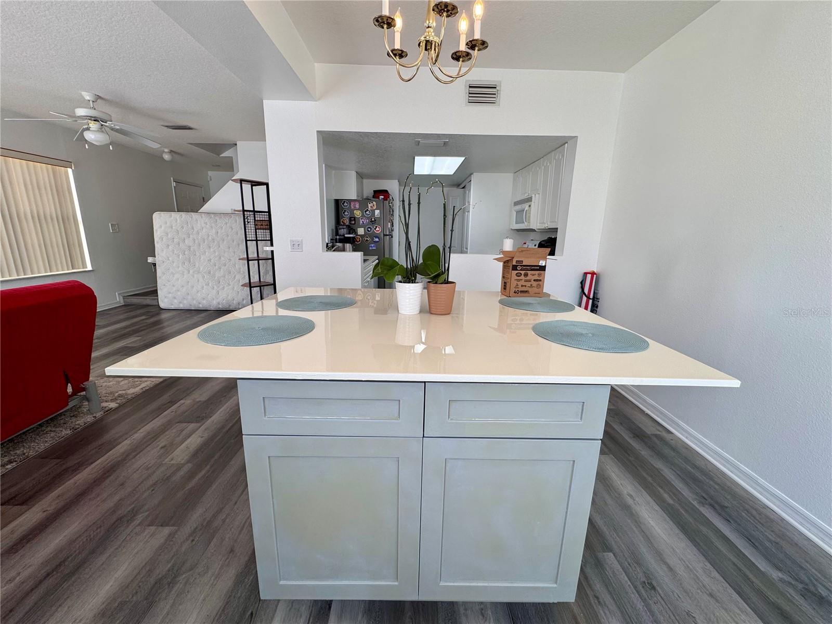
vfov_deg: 85.7
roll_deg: -1.4
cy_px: 312
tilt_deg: -14.6
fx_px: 336
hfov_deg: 102.1
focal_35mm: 14
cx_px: 416
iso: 40
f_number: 2.2
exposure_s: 1/143
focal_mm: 2.22
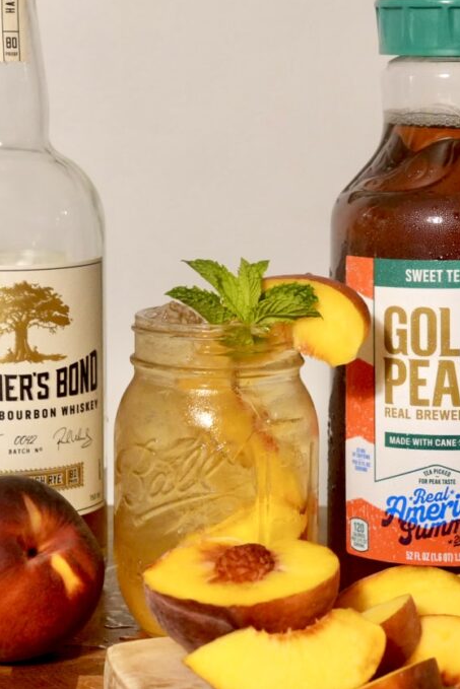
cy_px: 343
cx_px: 194
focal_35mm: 81
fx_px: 1557
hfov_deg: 16.8
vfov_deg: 25.0
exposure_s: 1/100
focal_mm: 35.9
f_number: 5.6
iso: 2500
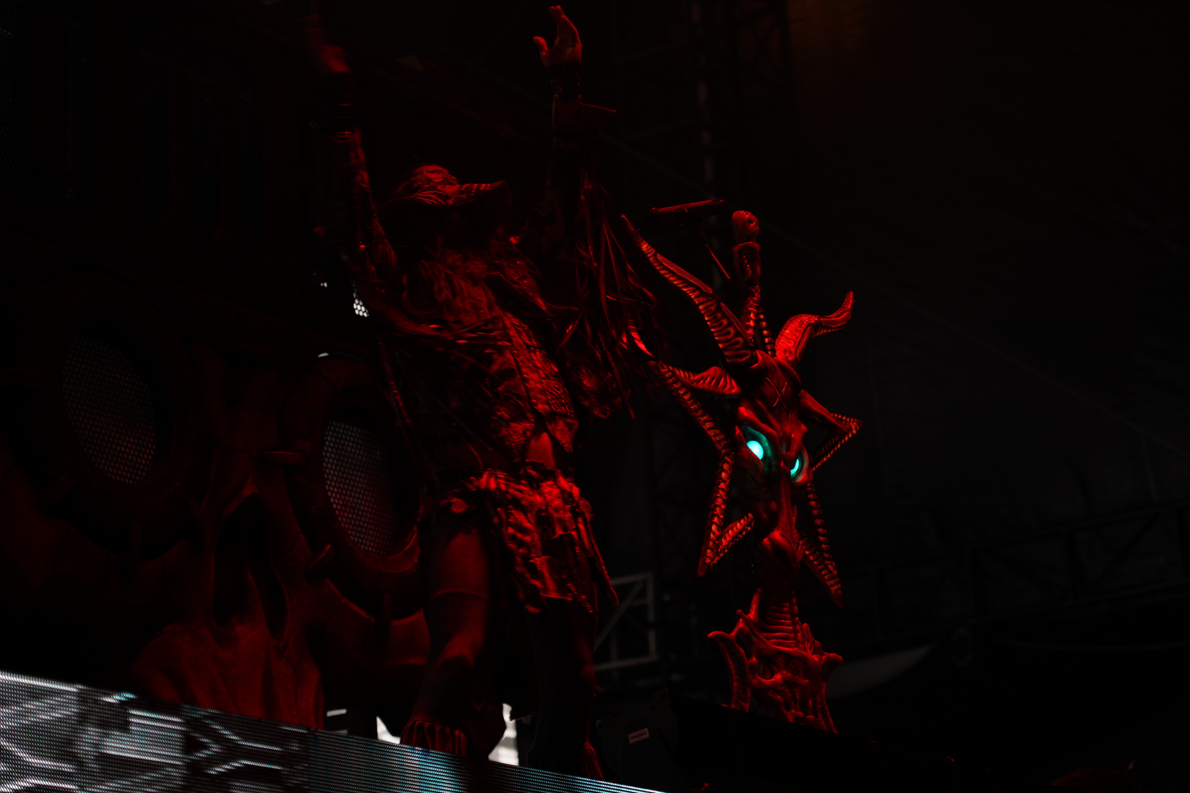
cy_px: 396
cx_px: 595
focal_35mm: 105
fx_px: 3471
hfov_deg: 19.5
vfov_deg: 13.0
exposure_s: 1/125
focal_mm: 105
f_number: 4
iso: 320
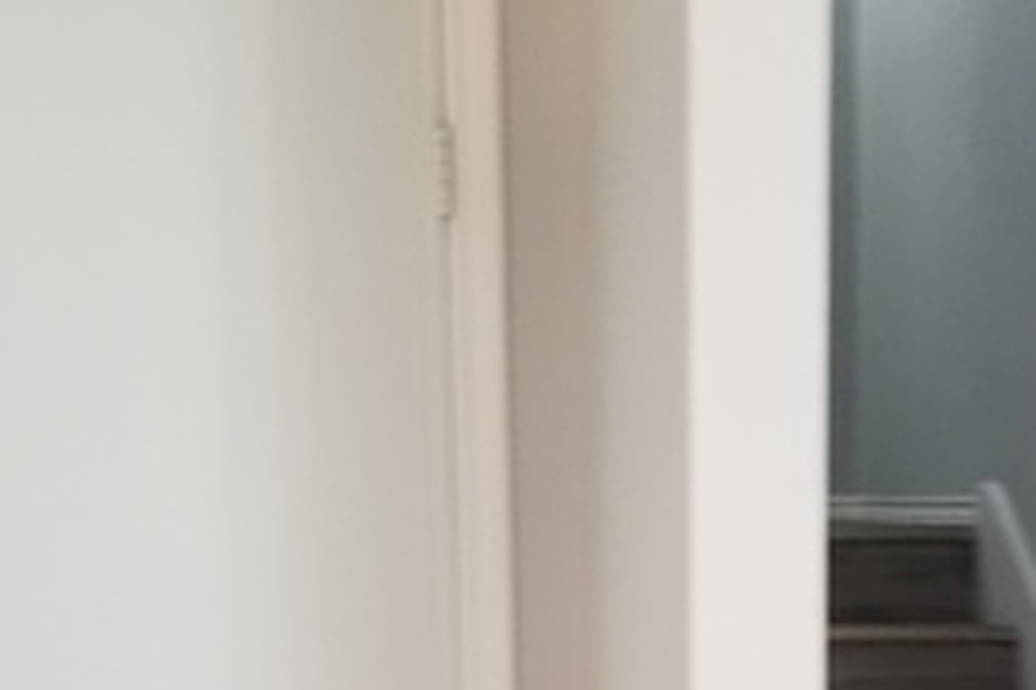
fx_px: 2158
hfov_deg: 26.7
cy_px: 932
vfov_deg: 17.0
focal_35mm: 75
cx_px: 736
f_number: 1.7
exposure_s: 1/15
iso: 250
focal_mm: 4.3
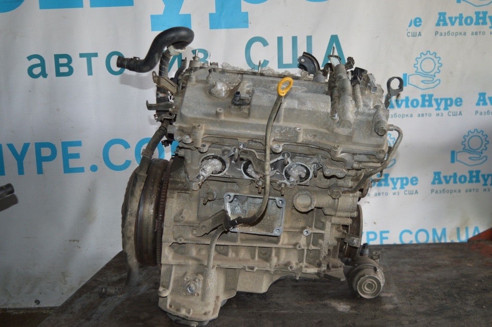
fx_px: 574
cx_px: 246
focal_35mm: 42
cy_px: 164
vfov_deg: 31.8
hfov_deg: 46.4
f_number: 4.2
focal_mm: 28
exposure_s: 1/60
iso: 500
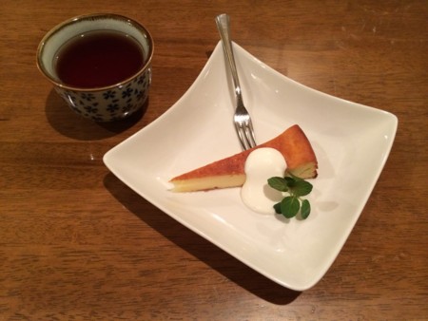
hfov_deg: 59.9
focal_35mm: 30
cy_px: 160
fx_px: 371
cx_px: 214
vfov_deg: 46.8
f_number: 2.2
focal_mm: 4.12
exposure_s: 1/24
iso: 320
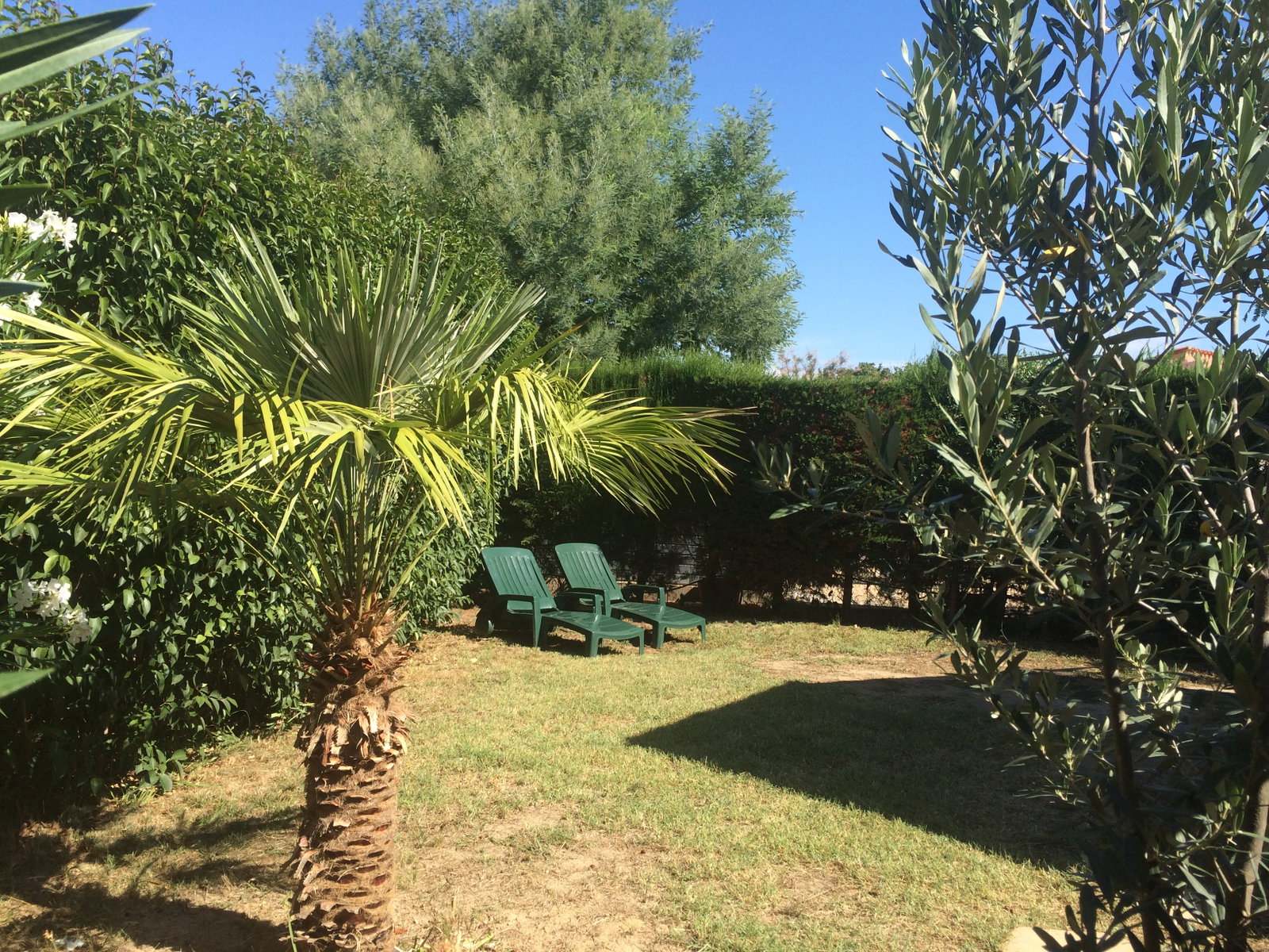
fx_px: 1063
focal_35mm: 29
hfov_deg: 61.7
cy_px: 476
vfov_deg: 48.2
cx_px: 634
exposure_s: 1/1140
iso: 32
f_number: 2.2
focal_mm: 4.15
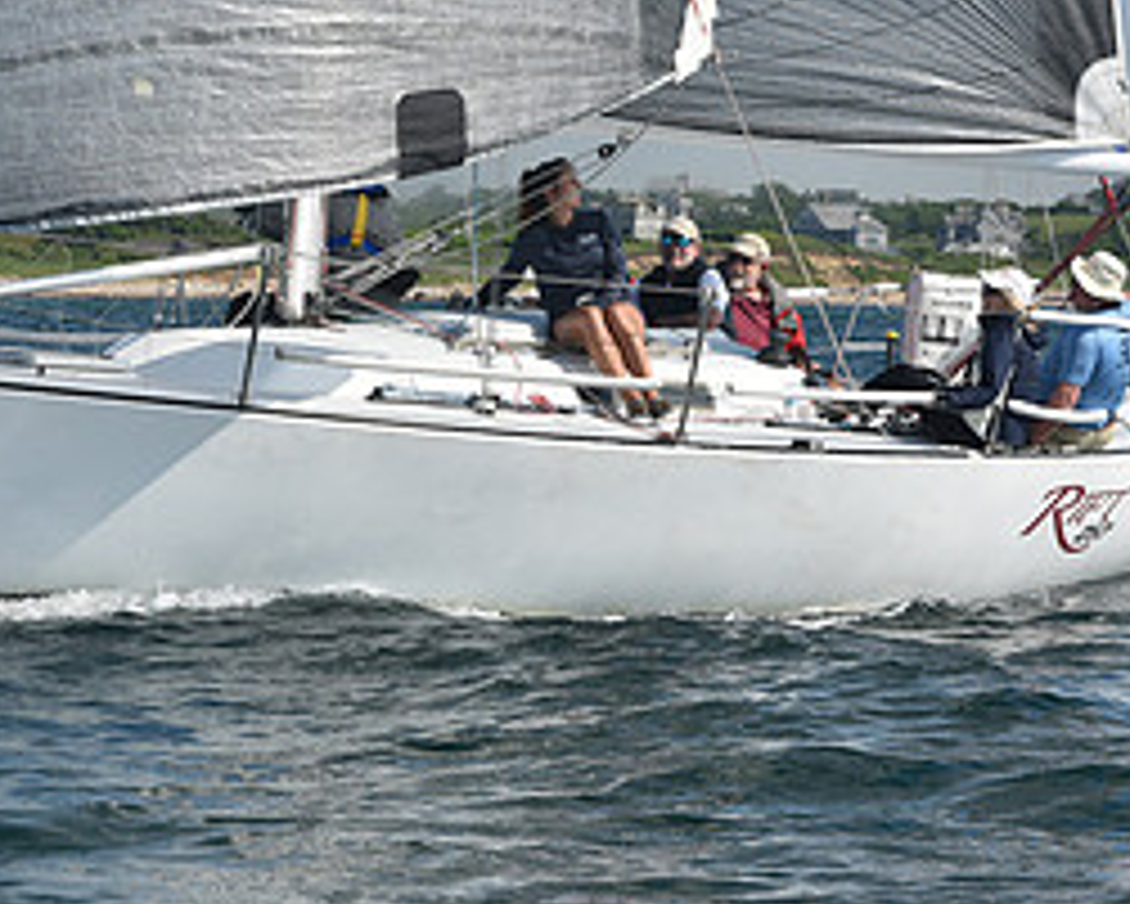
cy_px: 340
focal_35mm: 152
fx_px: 5085
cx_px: 392
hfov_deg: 12.7
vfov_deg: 10.2
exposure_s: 1/1000
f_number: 10
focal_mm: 70
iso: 320
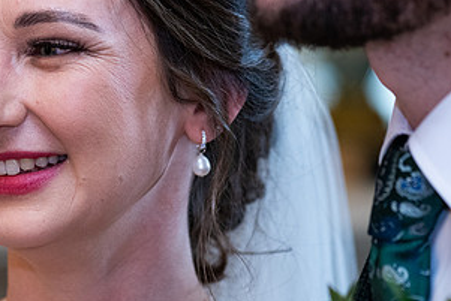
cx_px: 138
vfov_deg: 4.9
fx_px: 3497
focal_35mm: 279
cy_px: 106
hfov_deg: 7.4
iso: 800
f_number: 3.5
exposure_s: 1/160
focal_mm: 145
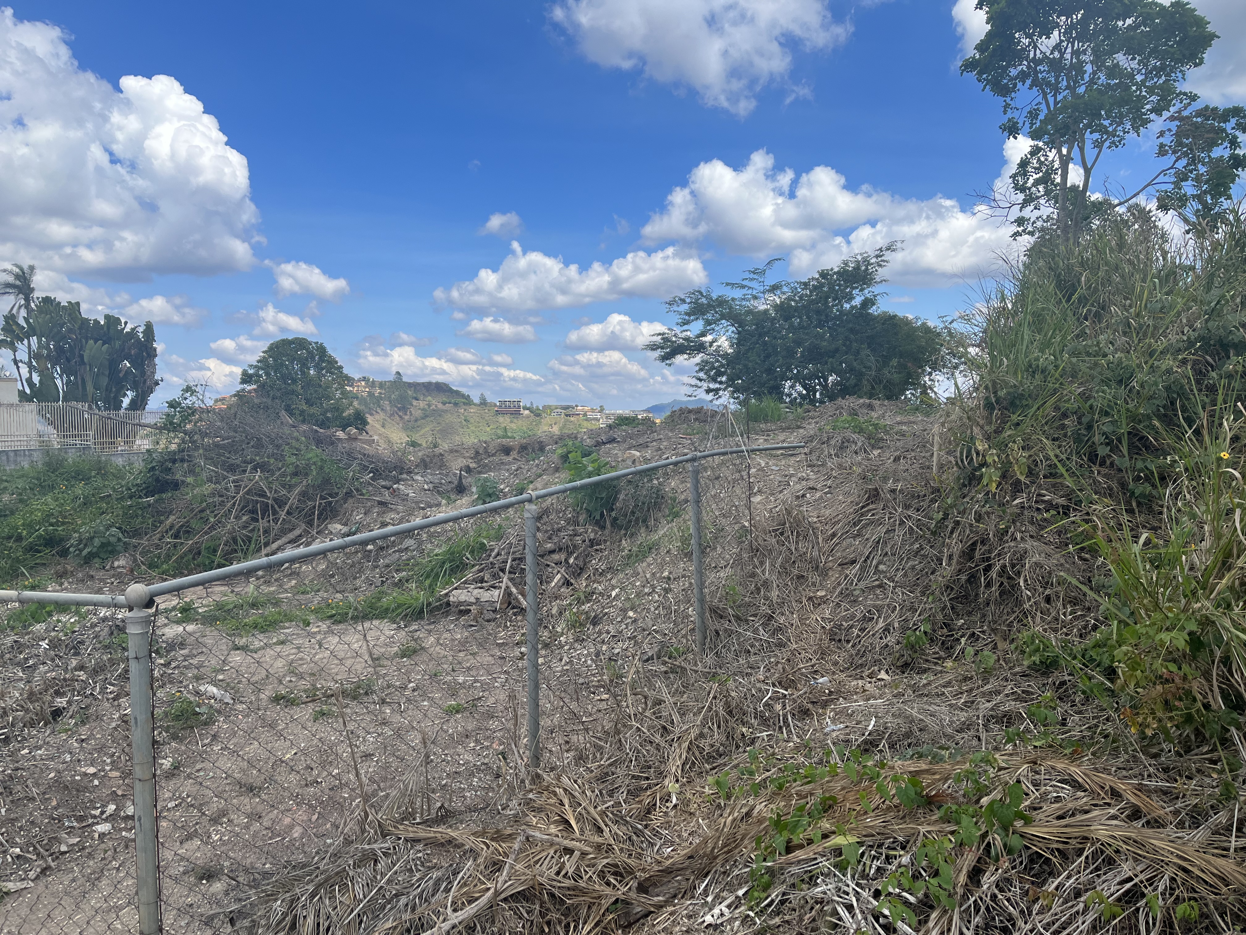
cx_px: 623
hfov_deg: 67.3
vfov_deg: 53.1
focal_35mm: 26
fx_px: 936
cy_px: 468
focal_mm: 5.1
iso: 50
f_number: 1.6
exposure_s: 1/3521
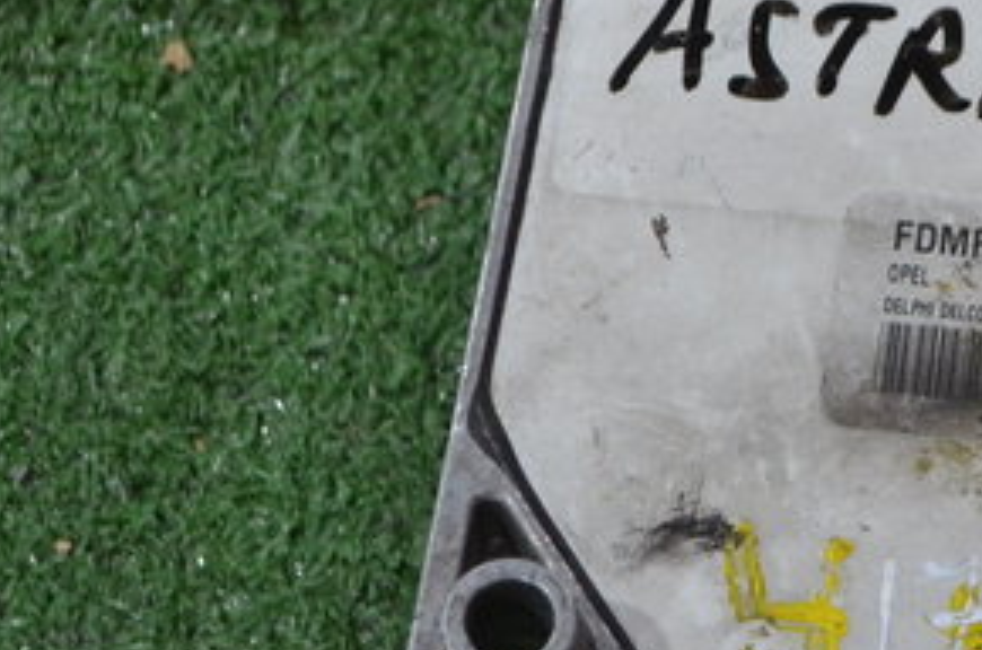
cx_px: 1117
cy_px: 301
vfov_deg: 7.6
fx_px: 4899
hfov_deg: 11.3
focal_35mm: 180
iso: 800
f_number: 5
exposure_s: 1/60
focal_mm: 34
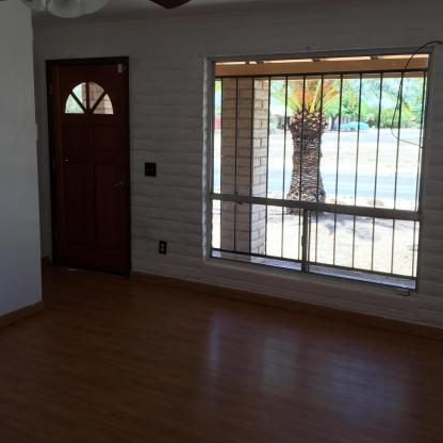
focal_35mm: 37
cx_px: 224
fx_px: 536
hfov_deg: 44.9
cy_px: 194
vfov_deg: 44.8
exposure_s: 1/127
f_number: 2.2
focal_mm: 4.15
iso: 25
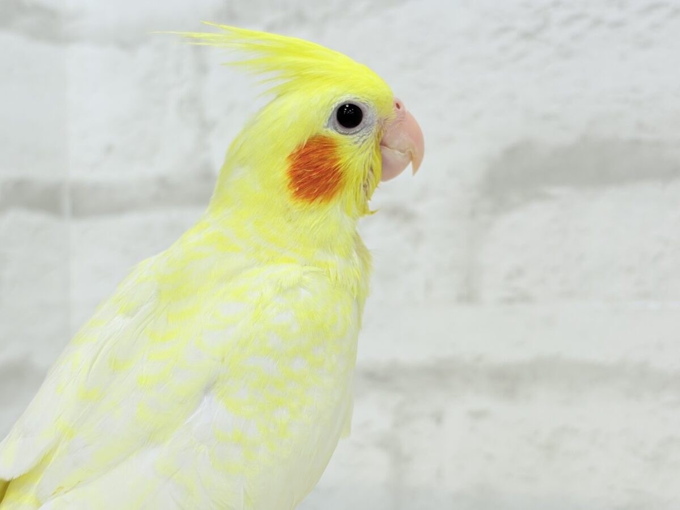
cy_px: 255
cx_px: 340
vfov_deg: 28.0
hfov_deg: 36.8
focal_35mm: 52
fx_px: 1021
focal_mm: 5.96
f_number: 1.6
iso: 50
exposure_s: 1/100
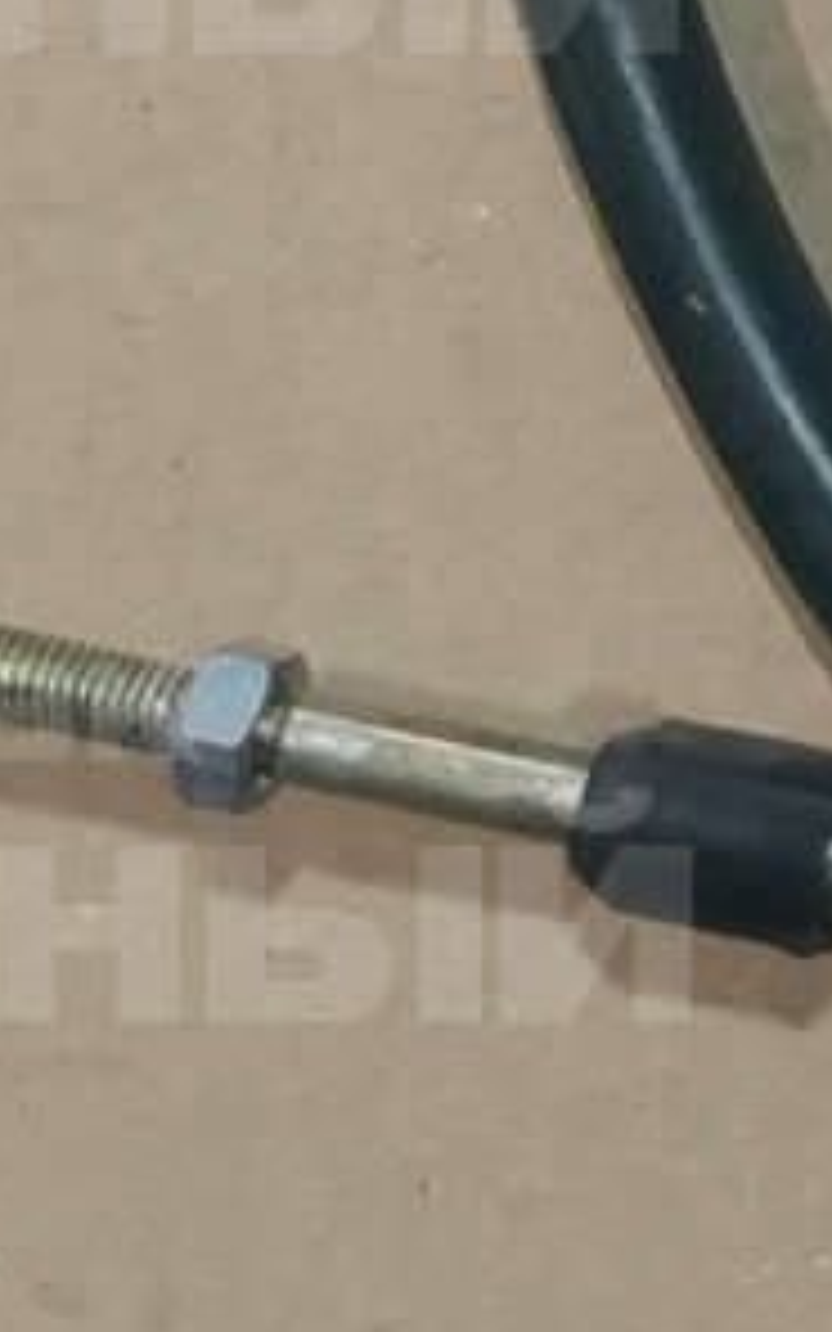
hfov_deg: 6.2
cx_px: 3144
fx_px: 6494
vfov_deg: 10.7
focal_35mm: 179
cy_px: -1382
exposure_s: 1/100
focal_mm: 4.66
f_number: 1.4
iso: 160
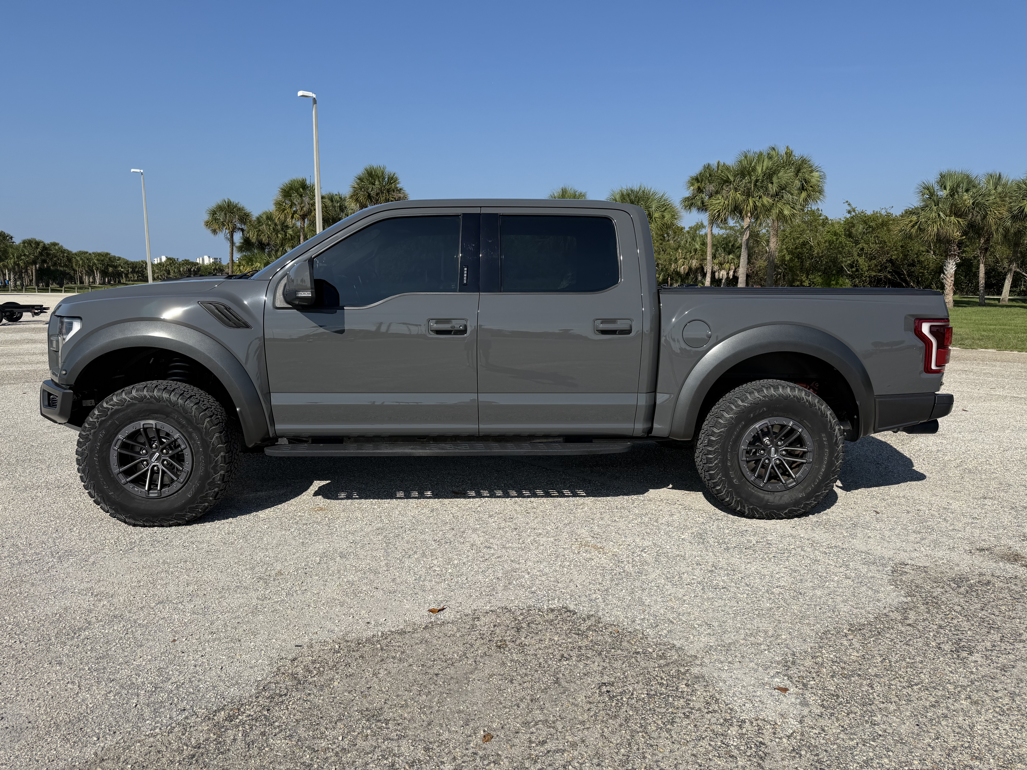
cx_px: 514
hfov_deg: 71.6
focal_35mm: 24
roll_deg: +0.0
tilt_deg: -9.4
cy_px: 385
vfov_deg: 56.8
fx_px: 712
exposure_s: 1/6173
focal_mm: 6.76
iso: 80
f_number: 1.78
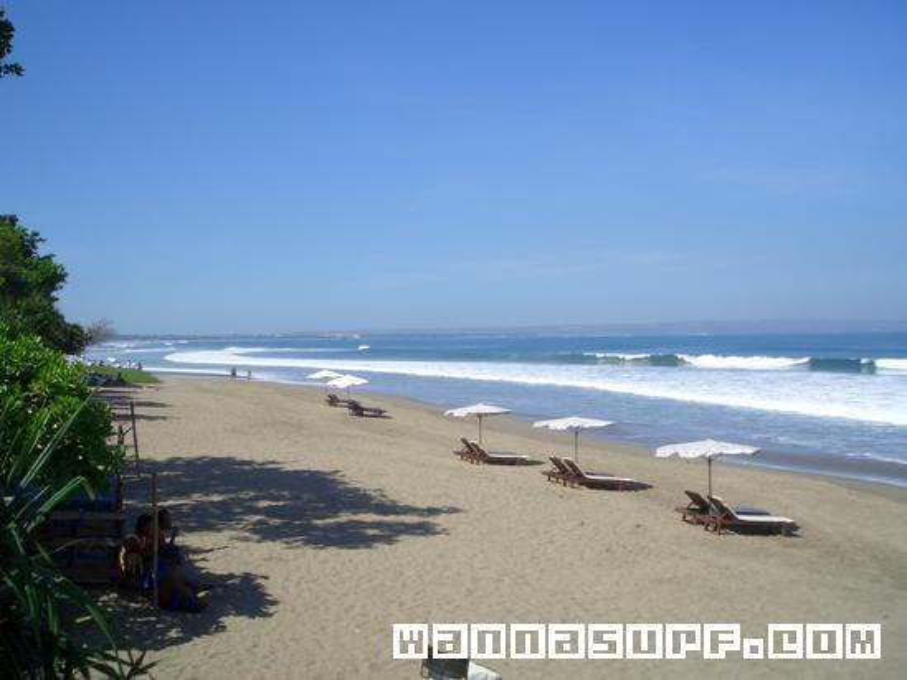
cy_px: 340
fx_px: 943
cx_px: 454
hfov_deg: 51.3
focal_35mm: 36
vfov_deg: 39.7
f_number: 4
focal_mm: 4.8
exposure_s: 1/800
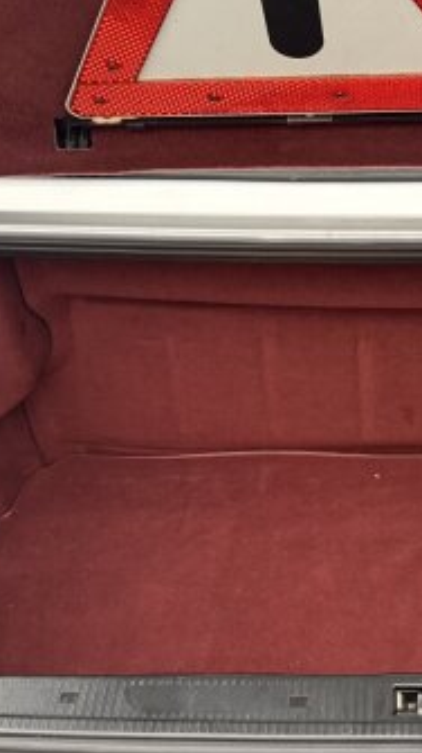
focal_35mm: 50
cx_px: 395
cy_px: 463
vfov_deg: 41.1
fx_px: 996
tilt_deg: -45.6
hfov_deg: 23.2
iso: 400
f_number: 1.78
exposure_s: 1/49
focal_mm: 6.76
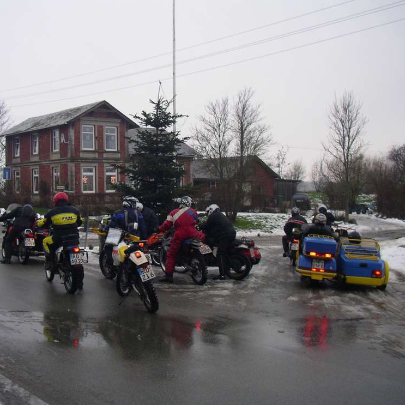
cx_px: 157
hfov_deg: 38.2
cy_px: 203
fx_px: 582
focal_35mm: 44
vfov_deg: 38.3
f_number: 2.8
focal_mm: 5.7
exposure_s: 1/80
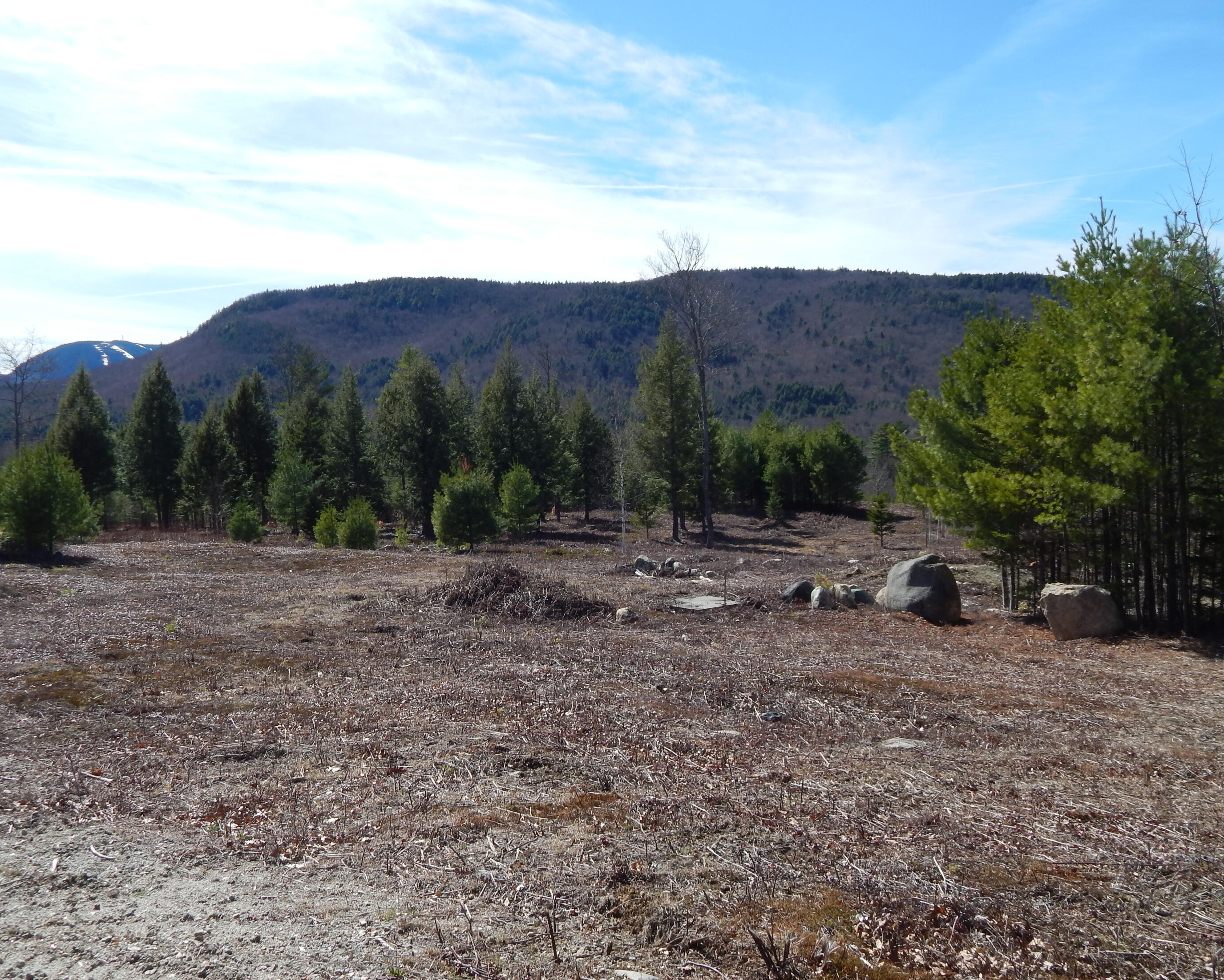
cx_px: 599
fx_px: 1195
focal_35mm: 33
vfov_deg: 44.5
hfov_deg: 54.2
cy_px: 488
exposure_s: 1/1250
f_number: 3.2
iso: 125
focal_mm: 5.6
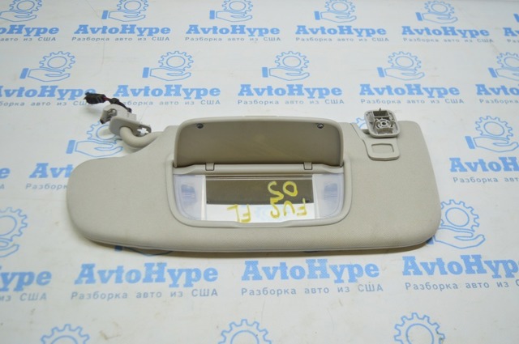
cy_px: 172
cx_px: 260
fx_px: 518
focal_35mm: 36
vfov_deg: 36.8
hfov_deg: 53.2
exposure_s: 1/60
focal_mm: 24
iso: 400
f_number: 4
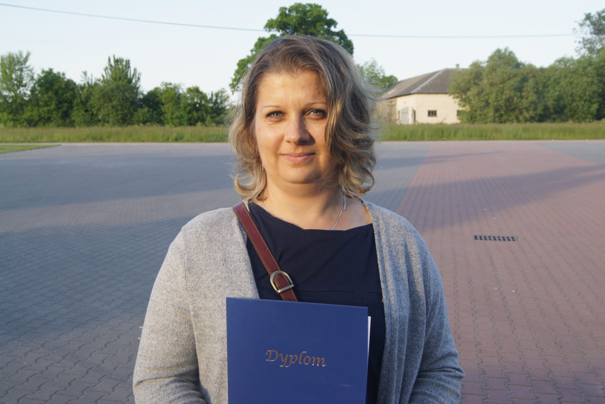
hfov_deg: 49.6
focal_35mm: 39
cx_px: 302
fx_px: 655
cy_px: 202
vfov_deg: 34.2
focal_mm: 26
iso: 200
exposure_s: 1/125
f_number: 7.1
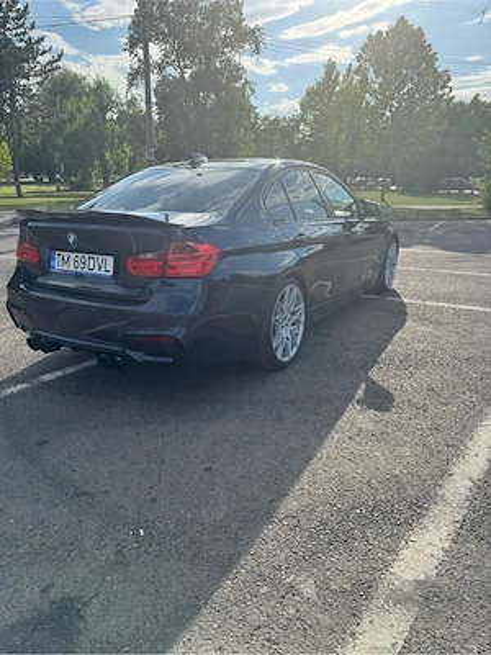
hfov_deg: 56.8
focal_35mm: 24
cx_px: 246
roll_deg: +0.3
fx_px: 454
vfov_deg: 71.6
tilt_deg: -17.7
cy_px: 328
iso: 80
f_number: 1.78
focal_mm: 6.76
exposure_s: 1/3413
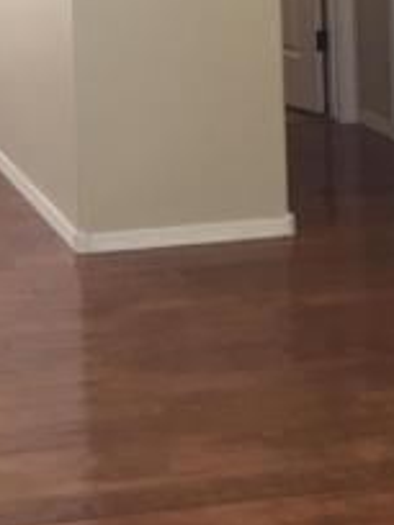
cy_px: -185
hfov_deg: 13.3
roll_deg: +1.7
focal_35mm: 109
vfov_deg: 16.9
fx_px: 1654
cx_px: -26
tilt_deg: -0.7
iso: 64
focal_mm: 4.15
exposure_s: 1/30
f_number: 2.2
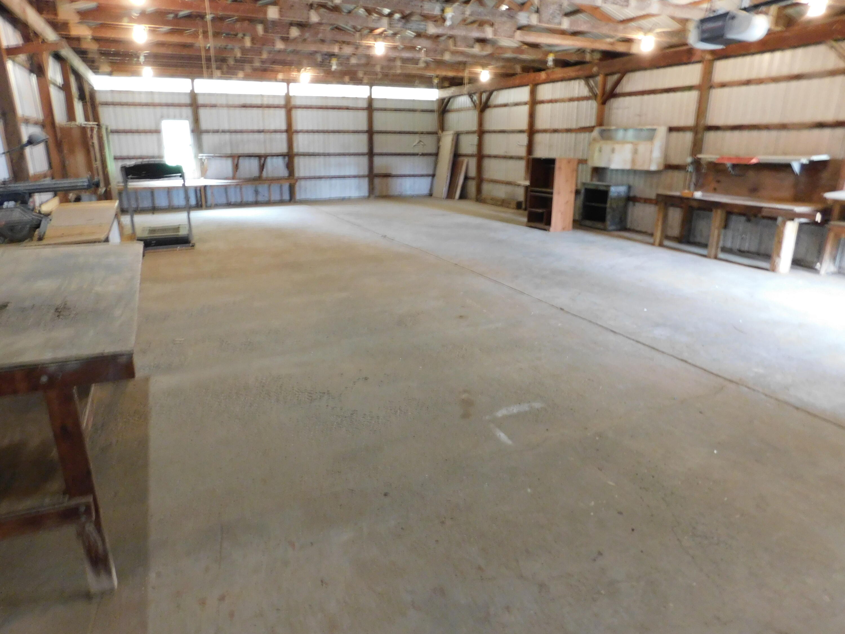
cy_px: 317
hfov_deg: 73.9
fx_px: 561
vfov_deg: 58.9
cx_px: 422
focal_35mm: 23
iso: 400
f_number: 3
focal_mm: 4
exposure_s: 1/8
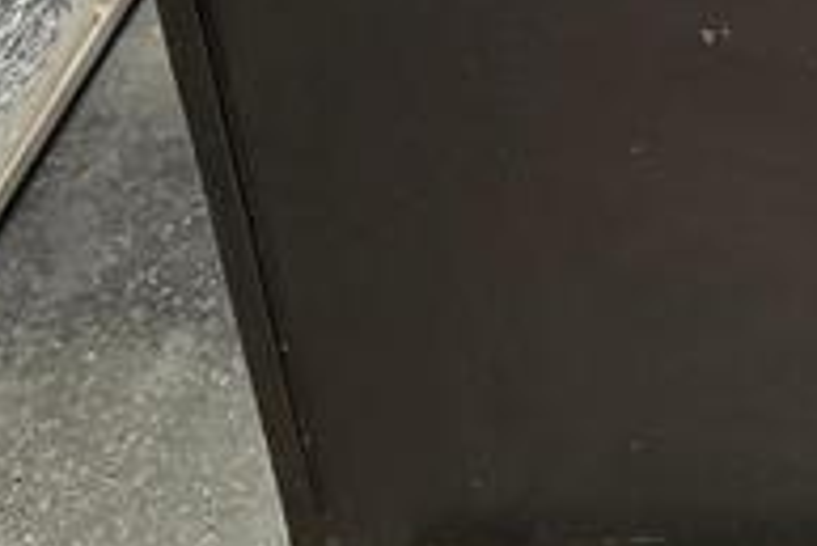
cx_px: 811
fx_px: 1567
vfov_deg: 18.2
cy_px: -190
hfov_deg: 27.6
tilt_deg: -29.7
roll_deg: -0.9
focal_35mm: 69
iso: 1250
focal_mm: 6.76
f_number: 1.78
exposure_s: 1/30
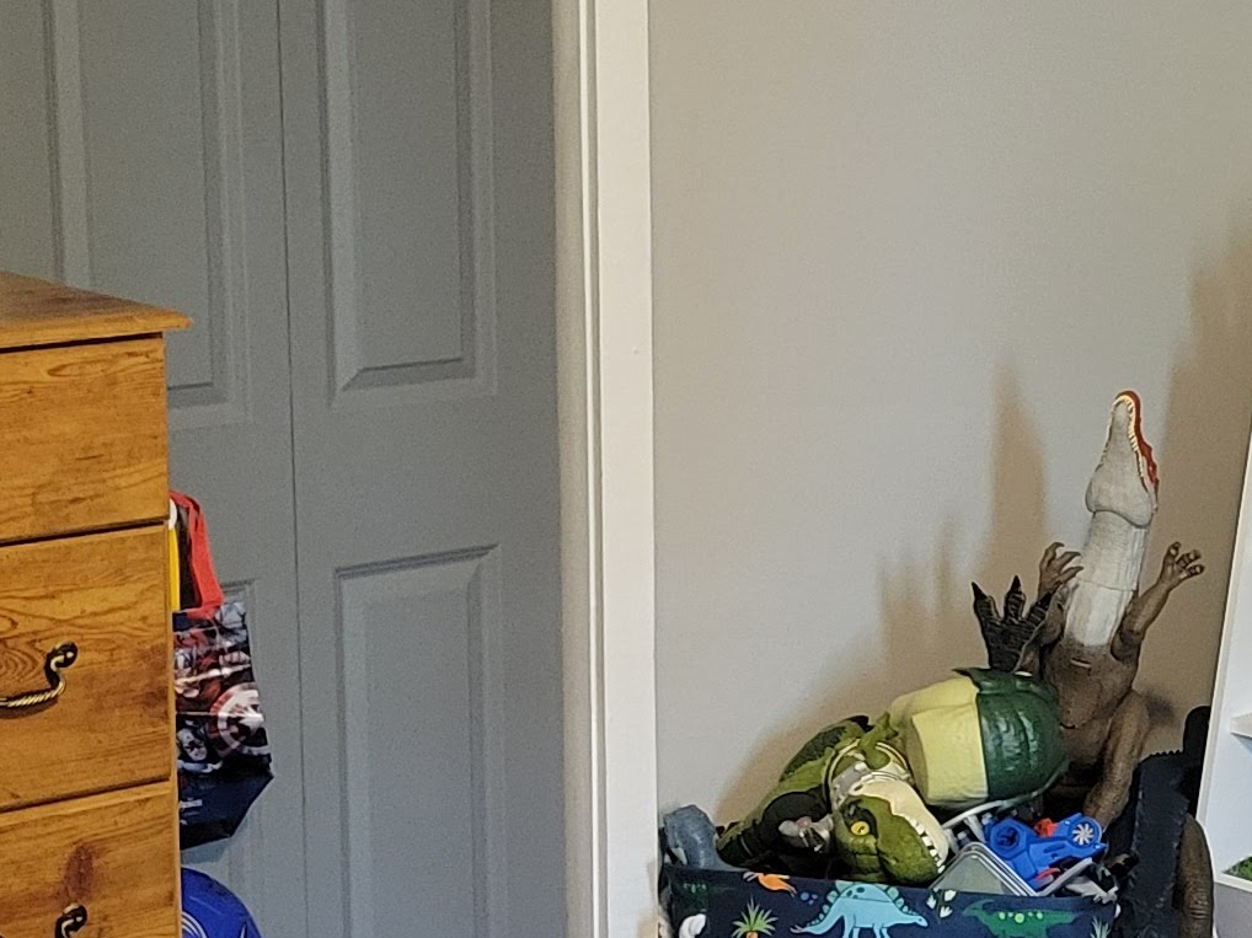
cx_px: 1496
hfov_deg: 18.1
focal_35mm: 103
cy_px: 522
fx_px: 3724
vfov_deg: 14.4
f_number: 1.8
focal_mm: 5.4
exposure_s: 1/40
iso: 500
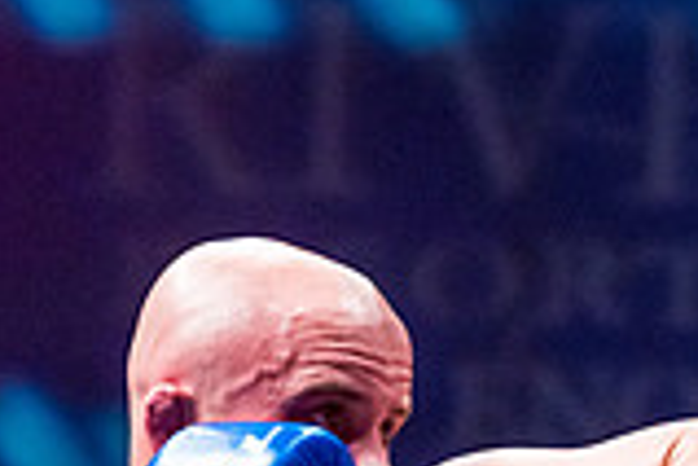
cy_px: 700
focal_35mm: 270
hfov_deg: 7.5
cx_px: 1055
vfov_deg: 5.1
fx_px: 5235
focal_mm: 70
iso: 4000
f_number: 4
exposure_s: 1/1000
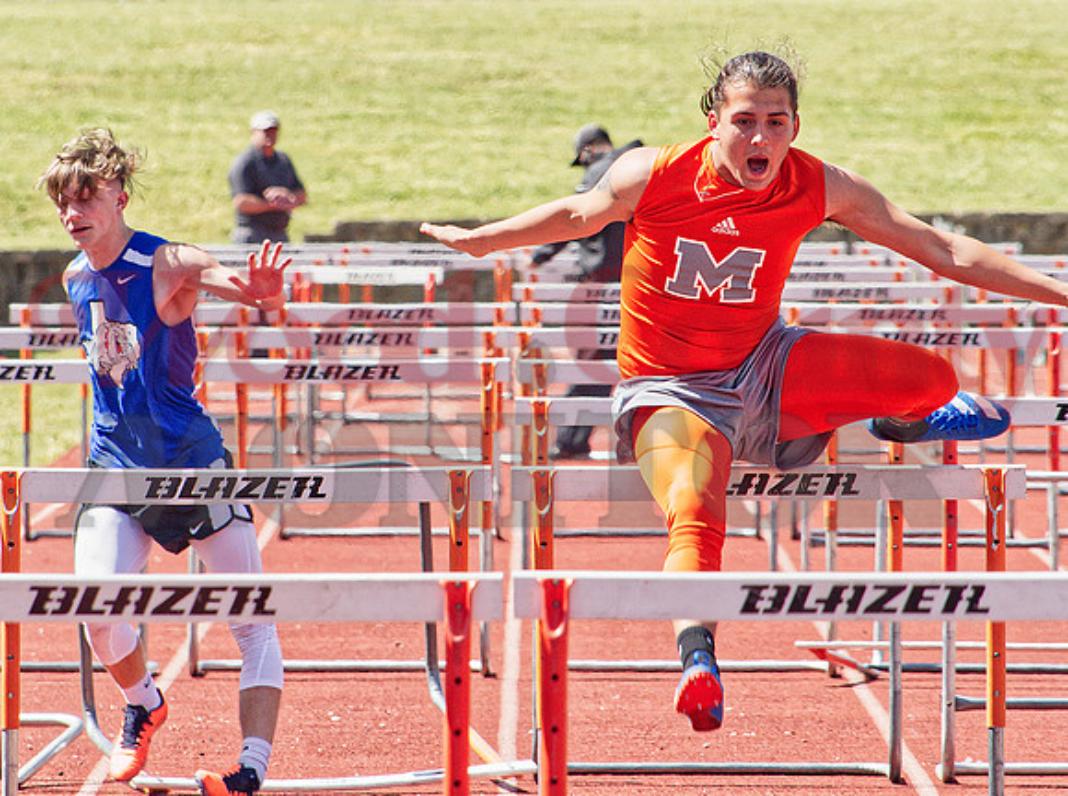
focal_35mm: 420
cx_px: 534
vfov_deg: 3.5
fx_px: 12926
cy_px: 398
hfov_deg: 4.7
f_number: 8
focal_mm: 210
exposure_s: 1/640
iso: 800
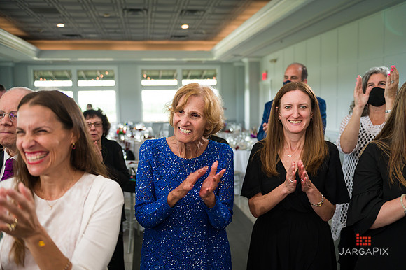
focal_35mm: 34
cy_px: 135
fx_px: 383
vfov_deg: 38.8
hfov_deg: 55.8
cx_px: 203
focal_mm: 34
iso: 400
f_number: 3.2
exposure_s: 1/200
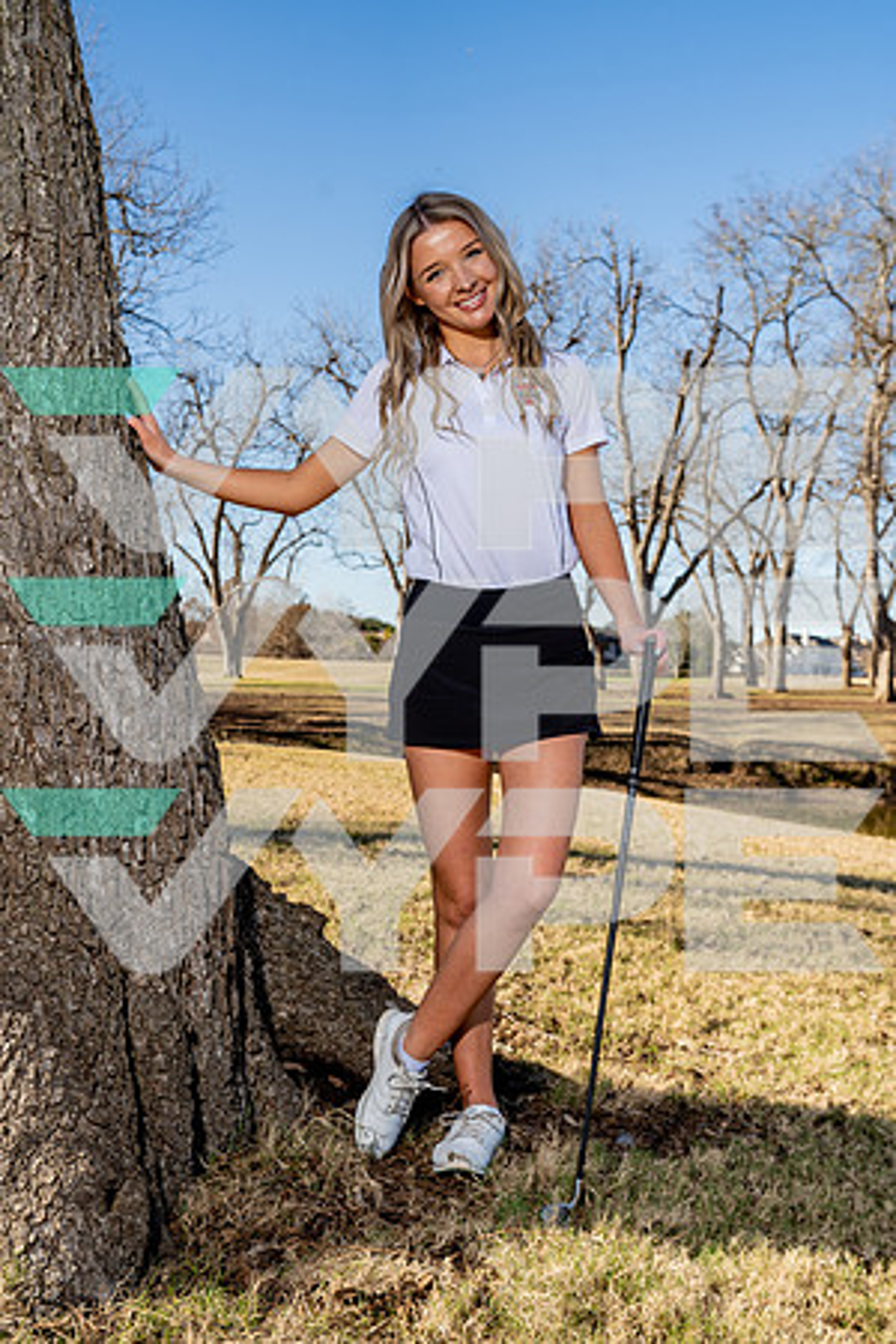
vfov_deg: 45.4
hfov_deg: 31.2
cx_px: 448
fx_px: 1605
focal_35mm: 43
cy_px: 672
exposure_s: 1/250
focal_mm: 43
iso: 100
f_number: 6.3
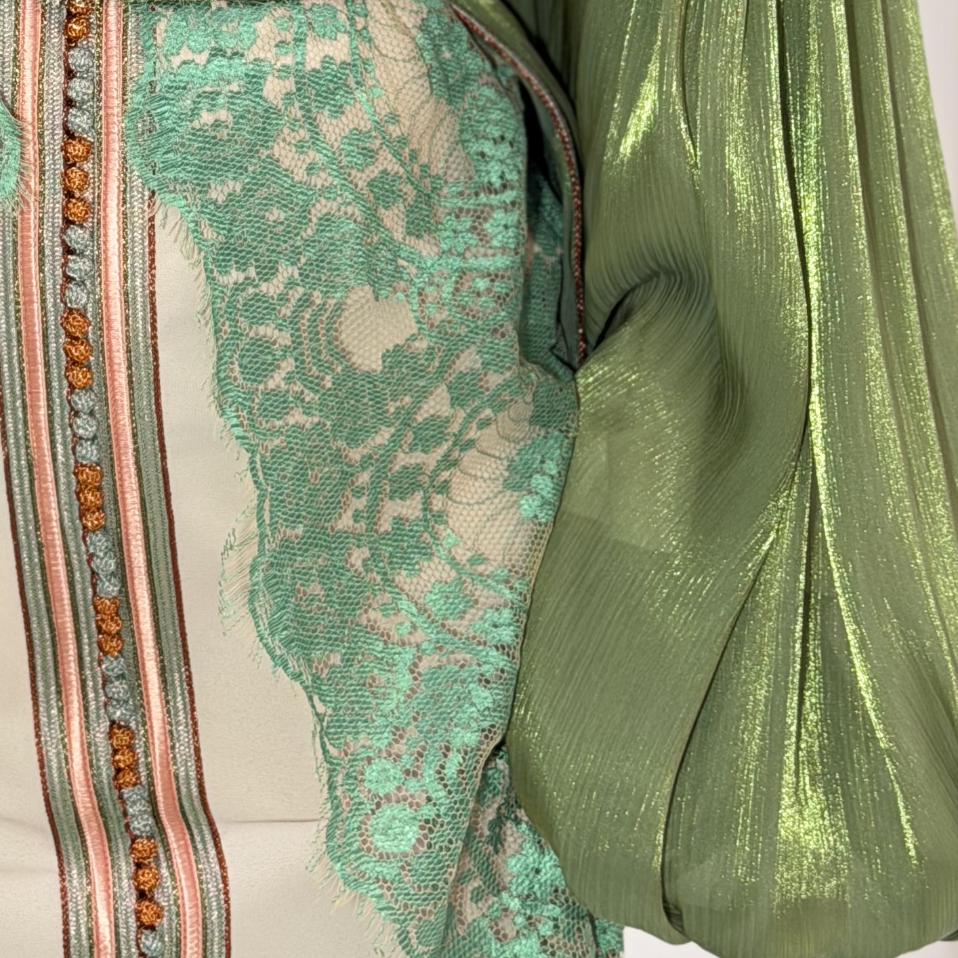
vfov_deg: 14.1
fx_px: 3789
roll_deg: +0.5
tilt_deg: -8.6
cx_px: 14
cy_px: -43
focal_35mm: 121
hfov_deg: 14.2
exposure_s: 1/100
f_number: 1.78
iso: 64
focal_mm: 6.76
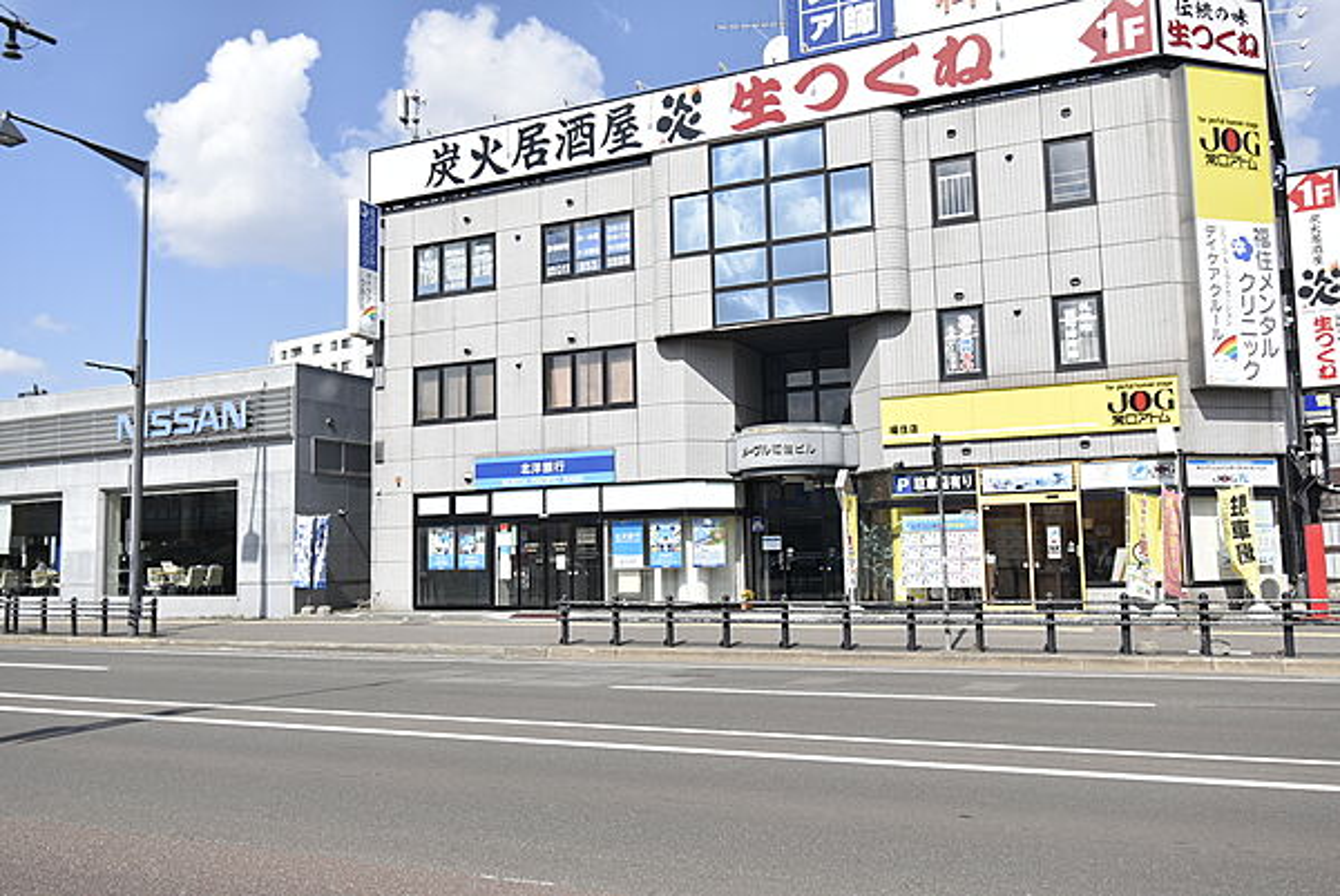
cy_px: 448
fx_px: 1117
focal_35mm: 30
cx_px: 670
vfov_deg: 43.7
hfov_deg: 61.9
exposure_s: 1/250
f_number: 8
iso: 100
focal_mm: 20
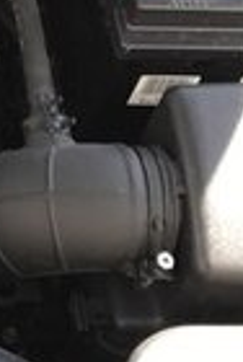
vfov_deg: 14.7
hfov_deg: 9.3
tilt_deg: -50.5
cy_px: -1
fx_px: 1380
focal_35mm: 137
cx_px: -282
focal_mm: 3.99
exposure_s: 1/148
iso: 20
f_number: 1.8
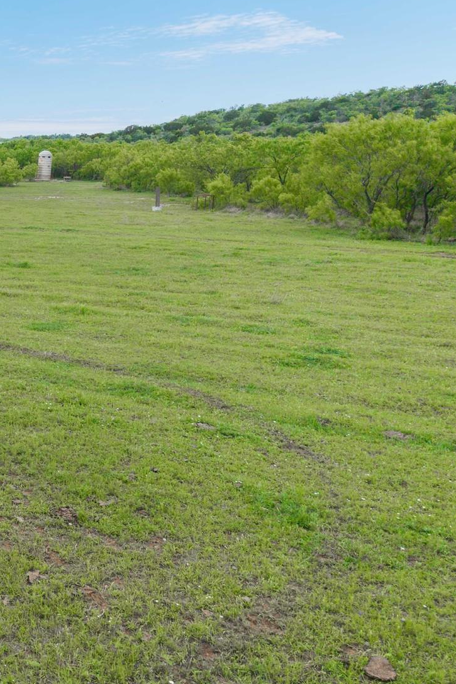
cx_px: -152
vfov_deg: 41.8
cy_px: 282
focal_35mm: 47
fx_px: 893
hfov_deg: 24.6
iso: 170
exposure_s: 1/2000
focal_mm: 8.67
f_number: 1.8
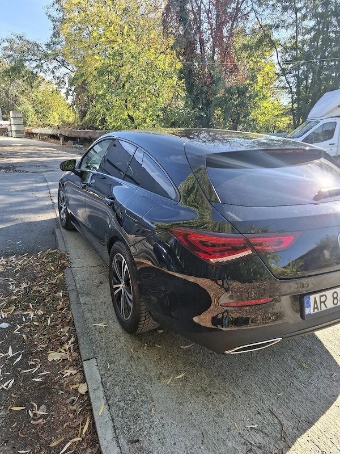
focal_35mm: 23
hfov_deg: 58.9
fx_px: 301
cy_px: 227
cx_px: 170
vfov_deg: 73.9
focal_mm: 5.54
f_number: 1.8
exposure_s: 1/370
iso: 50
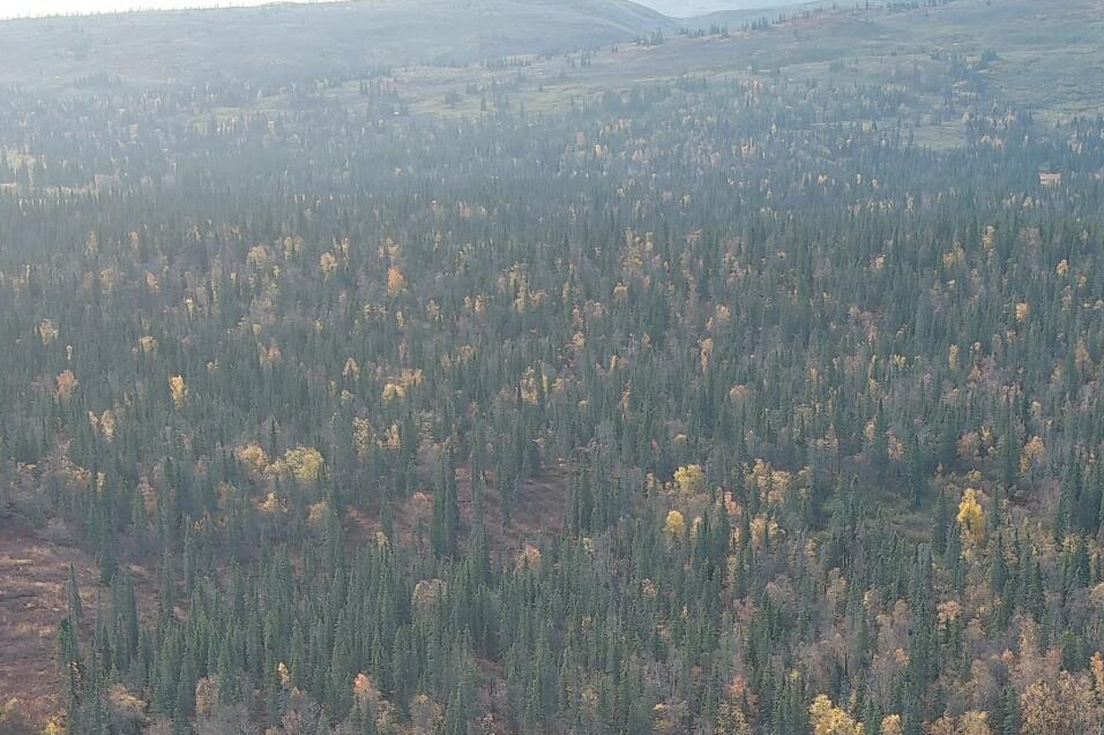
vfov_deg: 14.4
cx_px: 818
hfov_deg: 22.2
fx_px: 2790
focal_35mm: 91
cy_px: 952
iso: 100
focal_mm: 10.57
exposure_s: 1/343
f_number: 2.8
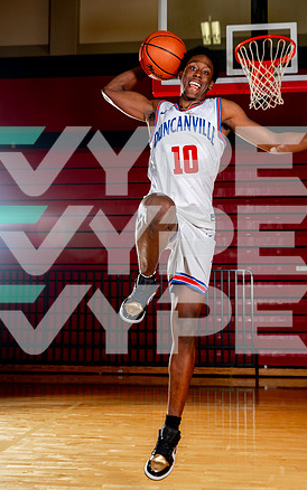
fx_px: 589
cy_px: 241
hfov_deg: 29.2
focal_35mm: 44
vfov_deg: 45.3
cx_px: 146
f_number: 5.6
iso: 100
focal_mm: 42
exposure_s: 1/125
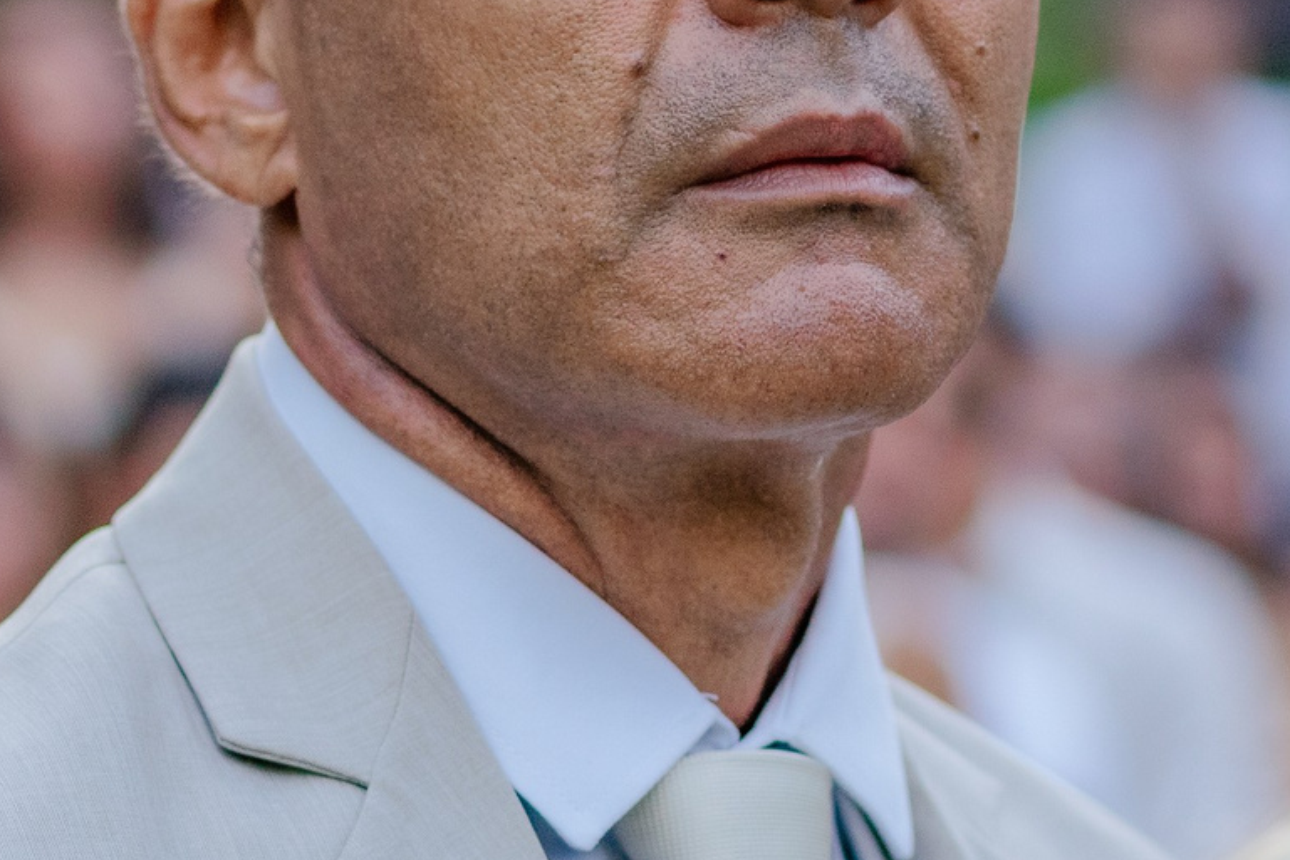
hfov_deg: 7.3
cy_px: 302
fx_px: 10142
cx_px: 1025
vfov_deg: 4.9
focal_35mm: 283
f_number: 3.2
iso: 1600
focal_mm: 85
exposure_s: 1/800
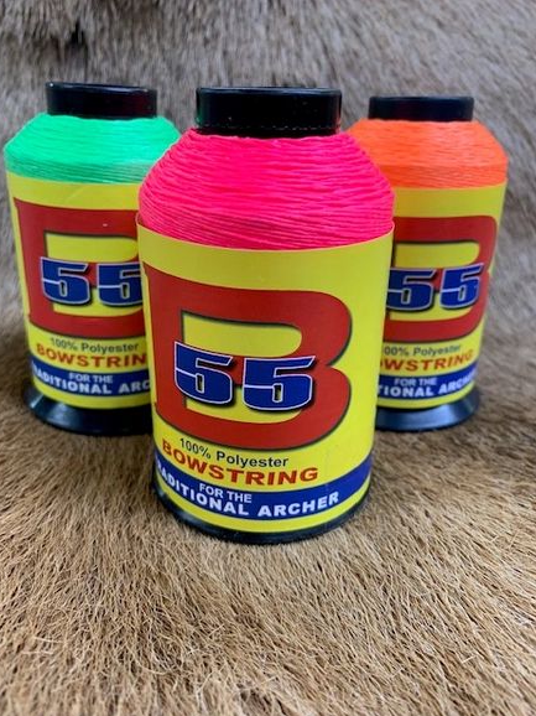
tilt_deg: -27.7
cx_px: 262
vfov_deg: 65.3
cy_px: 370
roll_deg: +0.3
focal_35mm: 27
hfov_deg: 51.3
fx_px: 558
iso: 100
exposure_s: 1/60
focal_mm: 4.25
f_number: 1.8
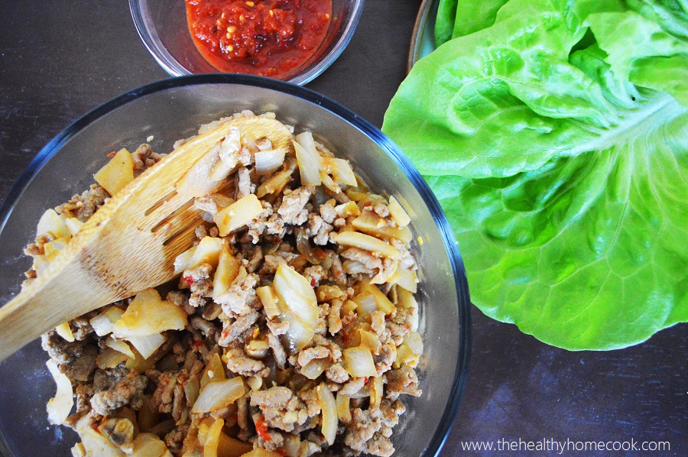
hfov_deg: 62.0
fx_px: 573
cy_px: 228
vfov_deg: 43.5
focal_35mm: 30
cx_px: 344
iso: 3200
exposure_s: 1/250
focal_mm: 20
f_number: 3.8
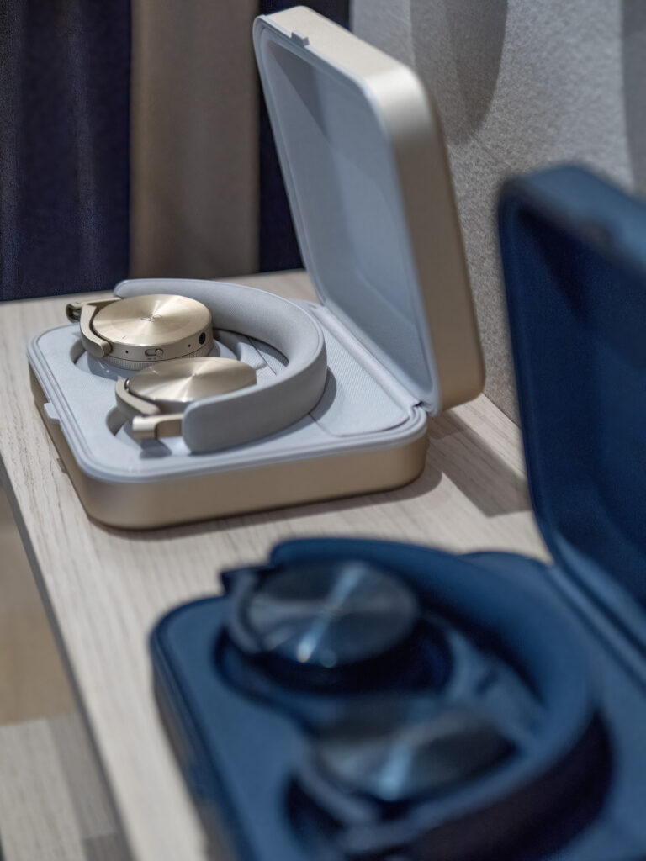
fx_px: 1493
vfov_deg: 32.2
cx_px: 323
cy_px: 430
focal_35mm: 60
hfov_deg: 24.4
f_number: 1.4
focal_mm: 30
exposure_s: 1/800
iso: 1250
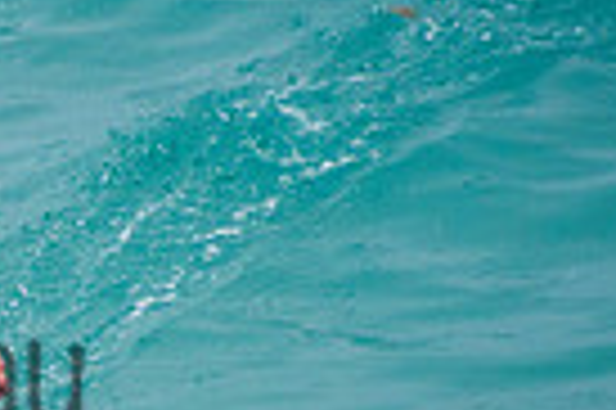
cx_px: -391
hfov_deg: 0.8
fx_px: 43427
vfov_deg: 0.5
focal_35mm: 2541
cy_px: 322
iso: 500
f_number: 5.6
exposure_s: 1/2000
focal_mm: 400
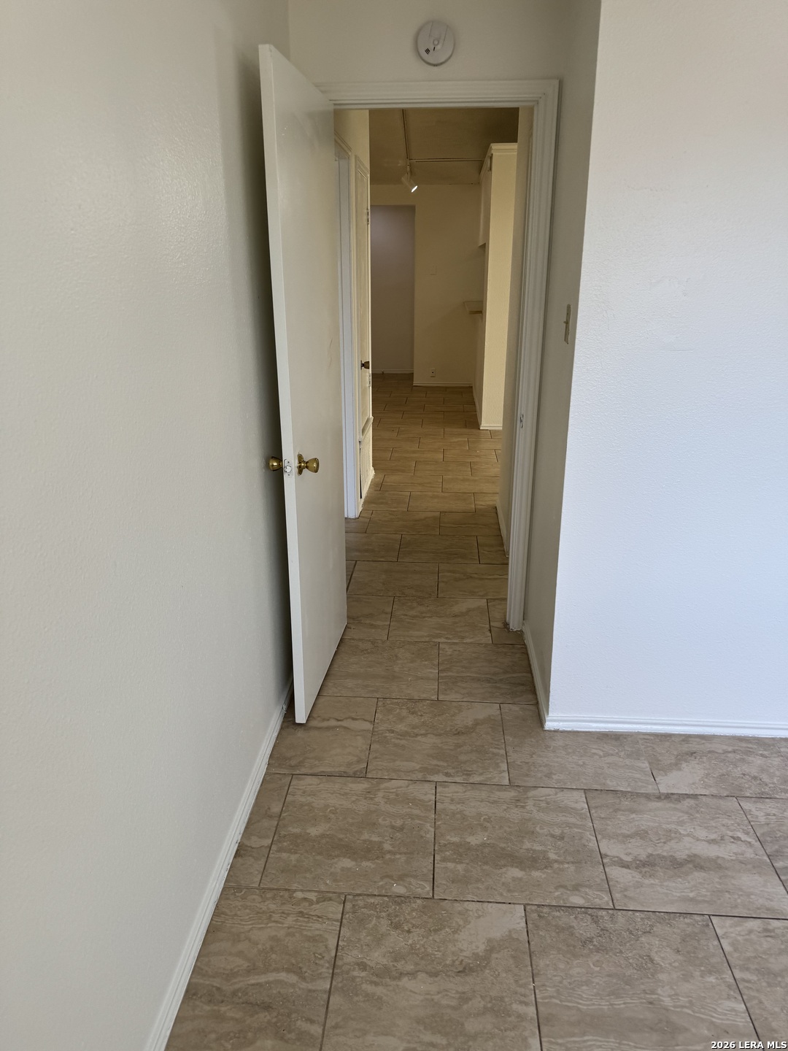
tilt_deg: -16.5
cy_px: 526
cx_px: 394
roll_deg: -0.9
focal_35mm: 24
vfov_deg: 71.6
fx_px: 728
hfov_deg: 56.8
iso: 64
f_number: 1.78
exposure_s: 1/169
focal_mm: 6.76
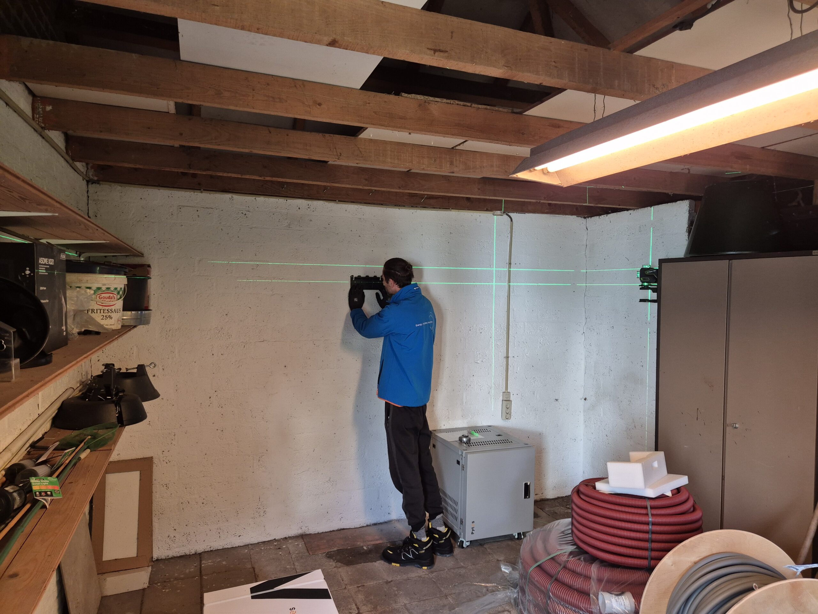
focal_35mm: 23
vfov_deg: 58.9
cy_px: 307
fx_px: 544
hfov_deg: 73.9
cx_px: 409
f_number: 1.8
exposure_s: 1/100
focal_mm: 5.4
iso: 160
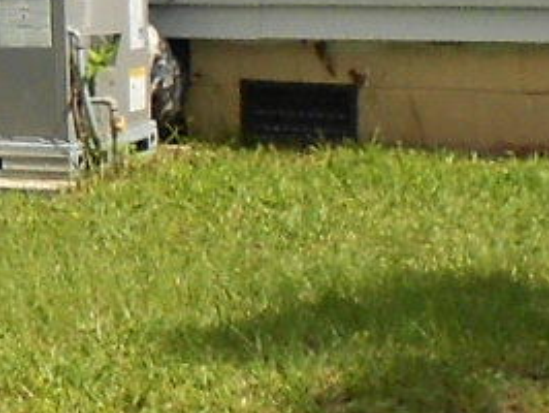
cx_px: -532
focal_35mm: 200
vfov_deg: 7.3
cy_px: -308
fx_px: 3175
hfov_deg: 9.3
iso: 80
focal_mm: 4.6
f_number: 3.2
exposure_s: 1/800
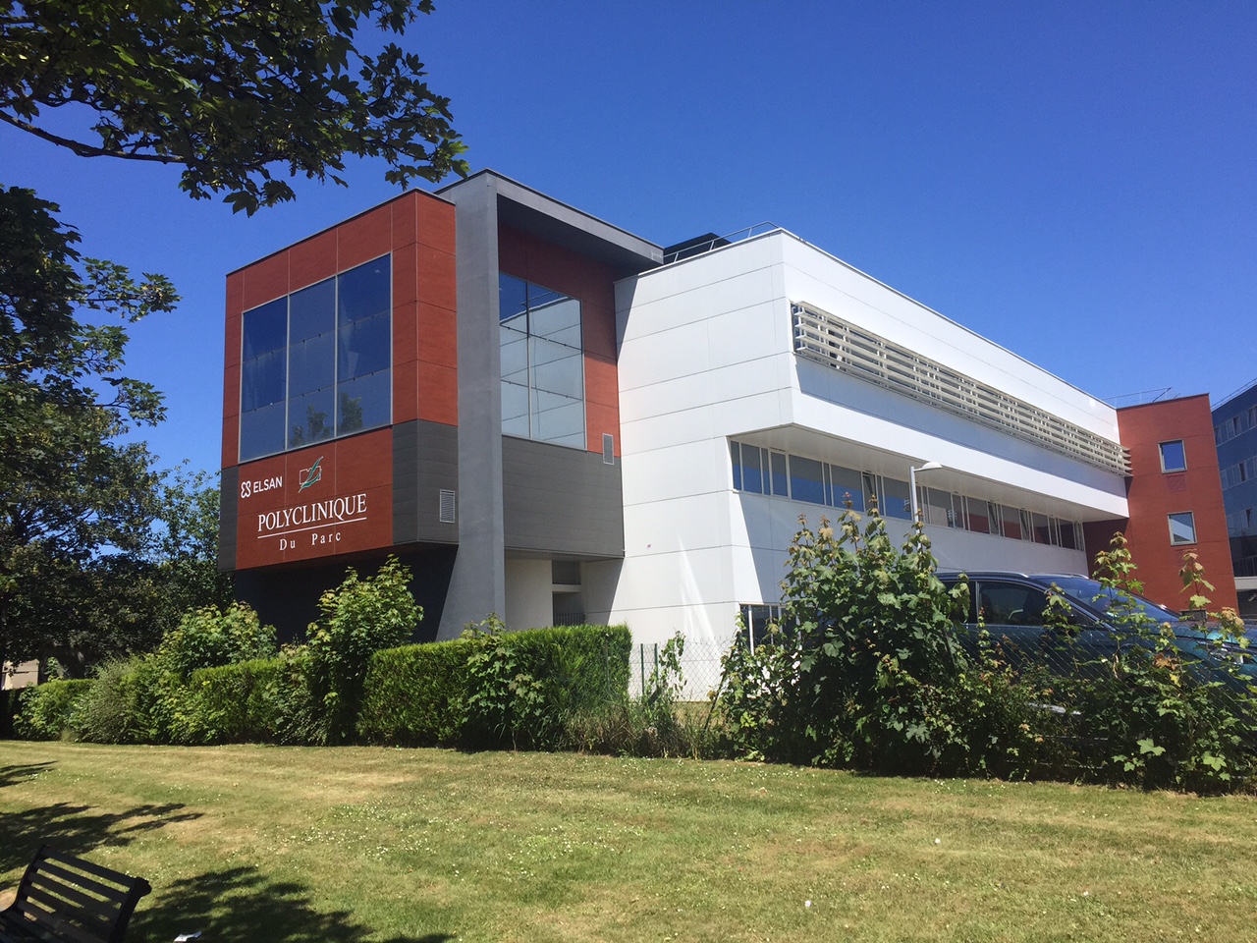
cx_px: 628
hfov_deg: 61.7
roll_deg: -0.1
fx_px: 1053
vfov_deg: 48.2
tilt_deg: +9.2
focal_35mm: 29
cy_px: 472
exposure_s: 1/2198
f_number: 2.2
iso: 32
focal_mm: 4.15
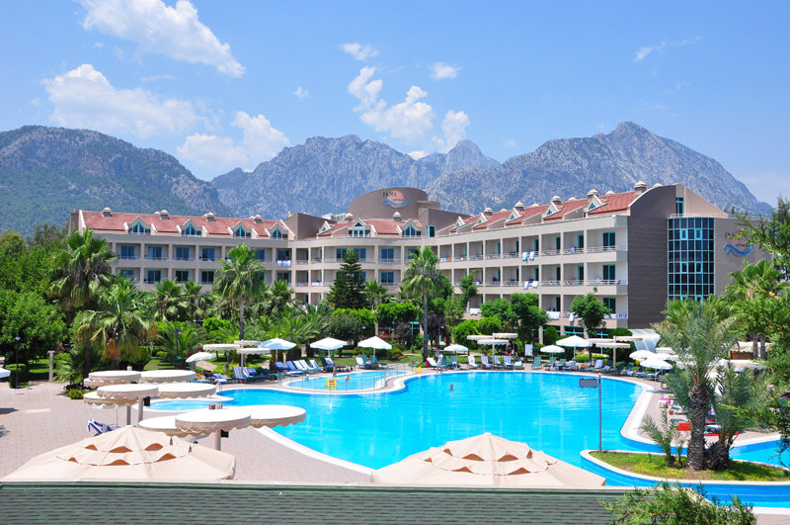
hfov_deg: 53.2
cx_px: 395
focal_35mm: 36
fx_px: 789
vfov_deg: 36.8
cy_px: 262
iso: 320
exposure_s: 1/400
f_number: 10
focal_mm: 24
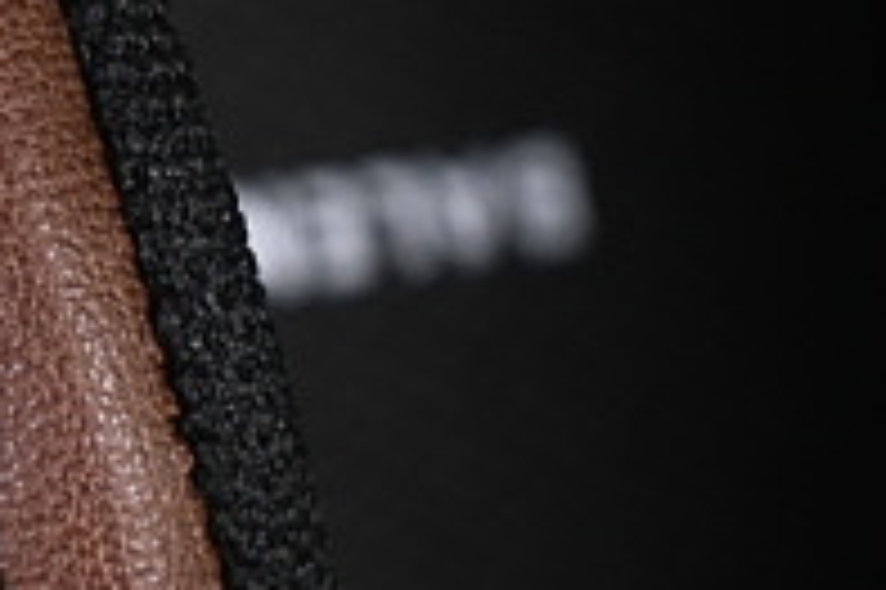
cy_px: 563
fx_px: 10131
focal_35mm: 412
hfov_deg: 4.9
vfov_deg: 3.3
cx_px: -751
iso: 160
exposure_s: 1/60
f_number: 6.3
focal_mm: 50
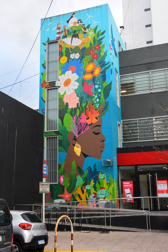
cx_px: 84
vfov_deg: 46.4
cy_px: 126
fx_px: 294
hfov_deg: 31.9
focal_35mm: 42
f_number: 5
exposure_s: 1/320
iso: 800
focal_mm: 28
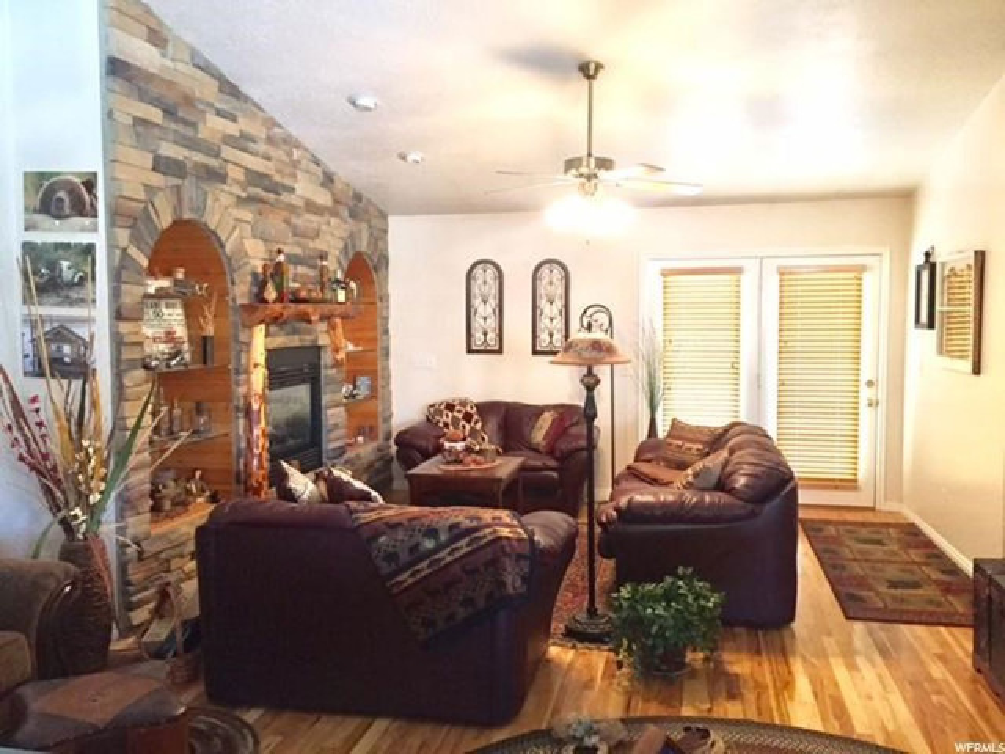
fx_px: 842
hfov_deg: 61.7
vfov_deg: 48.2
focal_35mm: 29
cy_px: 377
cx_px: 502
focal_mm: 4.15
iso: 200
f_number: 2.2
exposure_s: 1/30
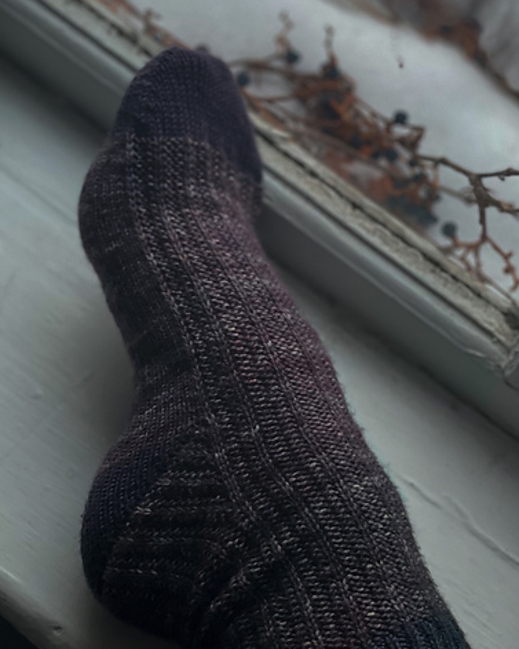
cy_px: 343
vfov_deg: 27.5
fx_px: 1324
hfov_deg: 22.2
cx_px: 273
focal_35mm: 69
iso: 200
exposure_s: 1/80
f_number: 2
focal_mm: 6
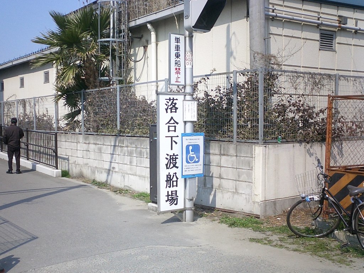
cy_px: 136
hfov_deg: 50.1
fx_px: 389
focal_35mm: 37
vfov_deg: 38.7
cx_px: 182
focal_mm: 5.6
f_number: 3.5
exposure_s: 1/1000
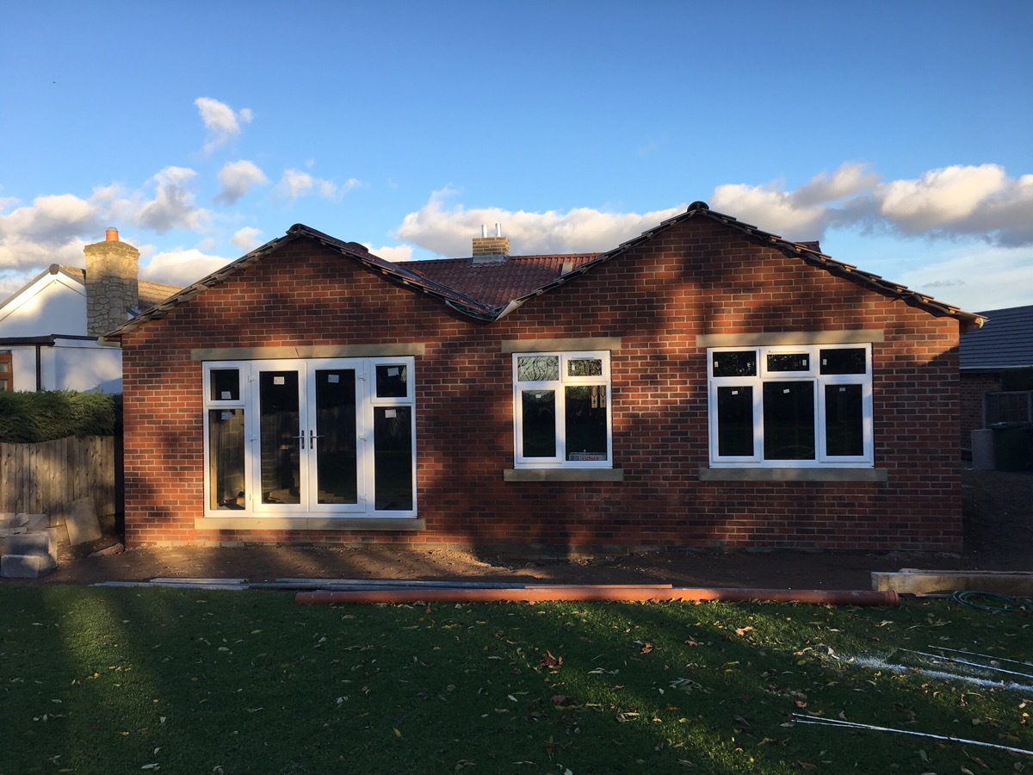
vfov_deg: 48.2
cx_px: 516
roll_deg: +1.0
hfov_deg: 61.7
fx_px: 865
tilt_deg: -0.5
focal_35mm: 29
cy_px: 388
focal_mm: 4.15
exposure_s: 1/516
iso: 25
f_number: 2.2
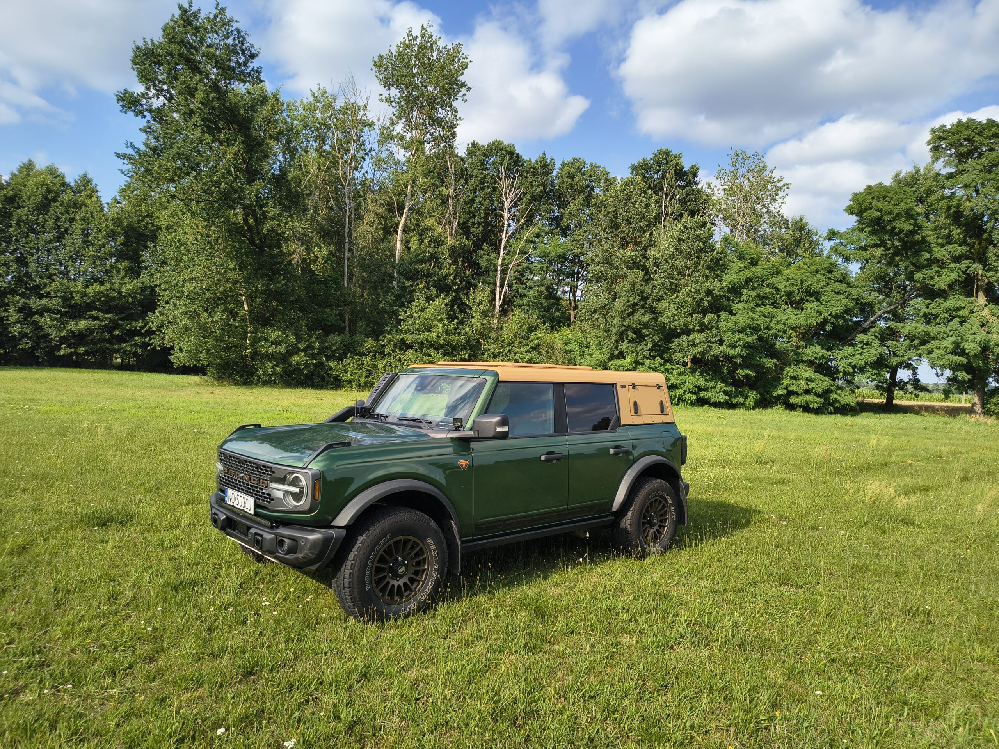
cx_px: 500
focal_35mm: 24
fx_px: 693
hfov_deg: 71.6
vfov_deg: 56.8
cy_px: 374
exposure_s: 1/1428
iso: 101
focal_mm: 5.56
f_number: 1.8
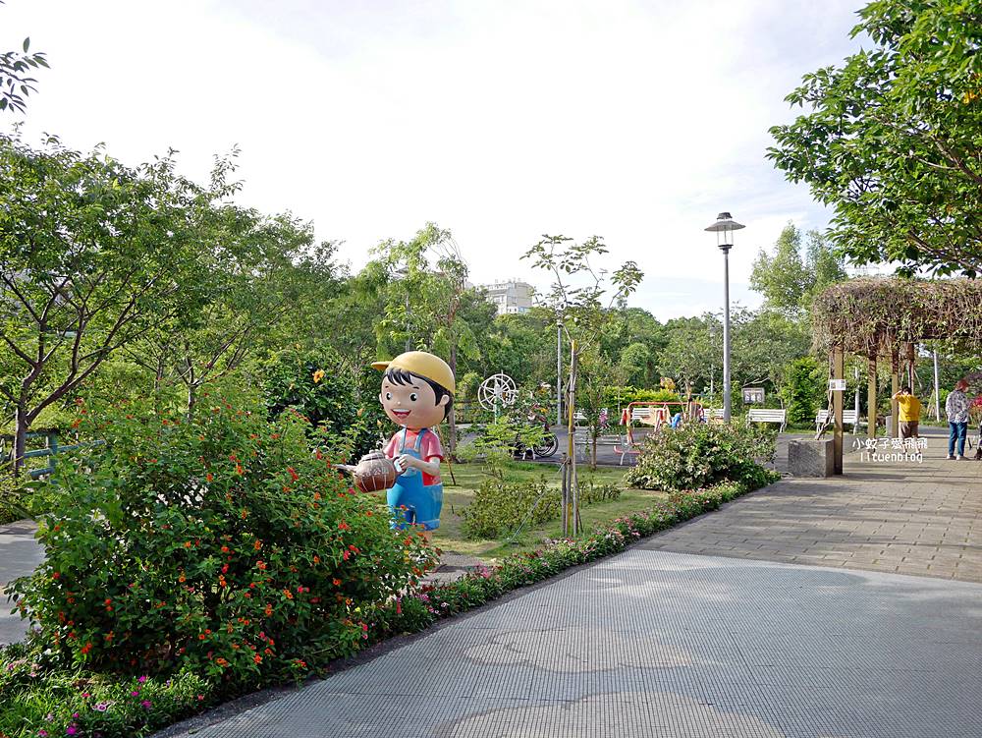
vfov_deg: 49.8
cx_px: 491
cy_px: 369
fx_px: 795
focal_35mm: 28
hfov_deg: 63.4
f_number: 3.2
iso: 200
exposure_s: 1/800
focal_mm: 14
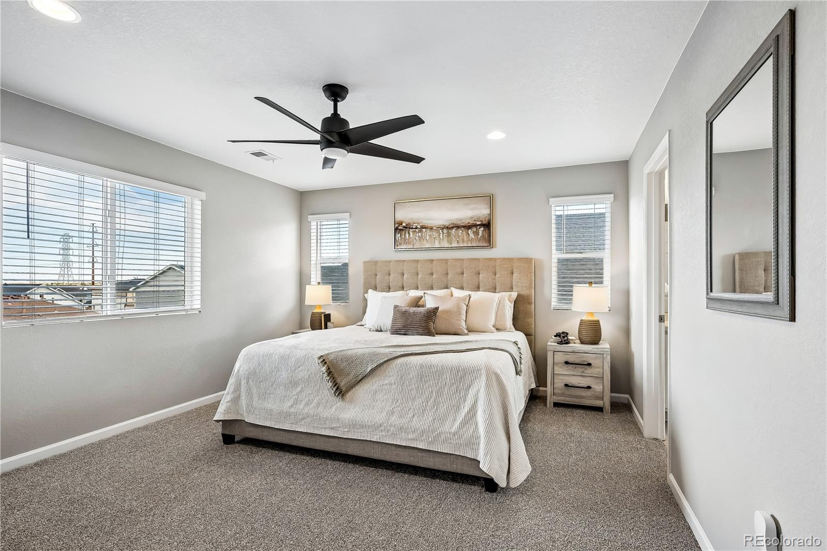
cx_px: 414
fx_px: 402
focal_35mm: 18
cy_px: 276
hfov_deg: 91.6
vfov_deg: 68.9
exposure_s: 1/50
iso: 400
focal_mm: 17.5
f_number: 10
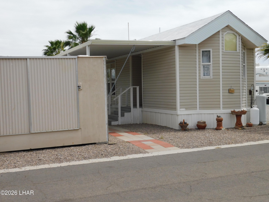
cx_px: 134
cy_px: 101
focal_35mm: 45
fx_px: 350
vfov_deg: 32.2
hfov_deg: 42.1
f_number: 7.4
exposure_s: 1/400
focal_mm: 8
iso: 125
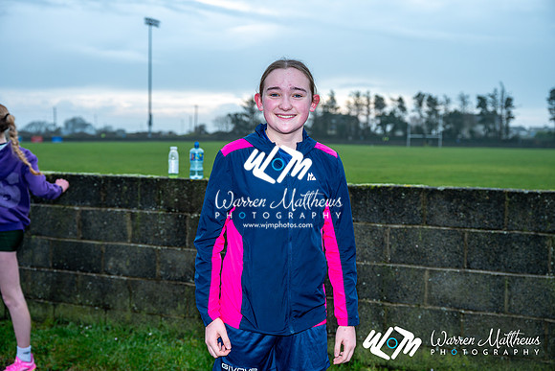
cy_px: 186
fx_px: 725
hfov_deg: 41.9
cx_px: 278
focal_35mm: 47
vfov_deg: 28.7
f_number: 4
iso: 100
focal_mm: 47
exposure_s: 1/200
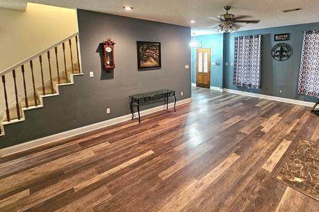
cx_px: 184
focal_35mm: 17
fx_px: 151
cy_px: 71
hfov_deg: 92.6
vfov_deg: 68.4
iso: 640
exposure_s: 1/30
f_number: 2.2
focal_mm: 2.2
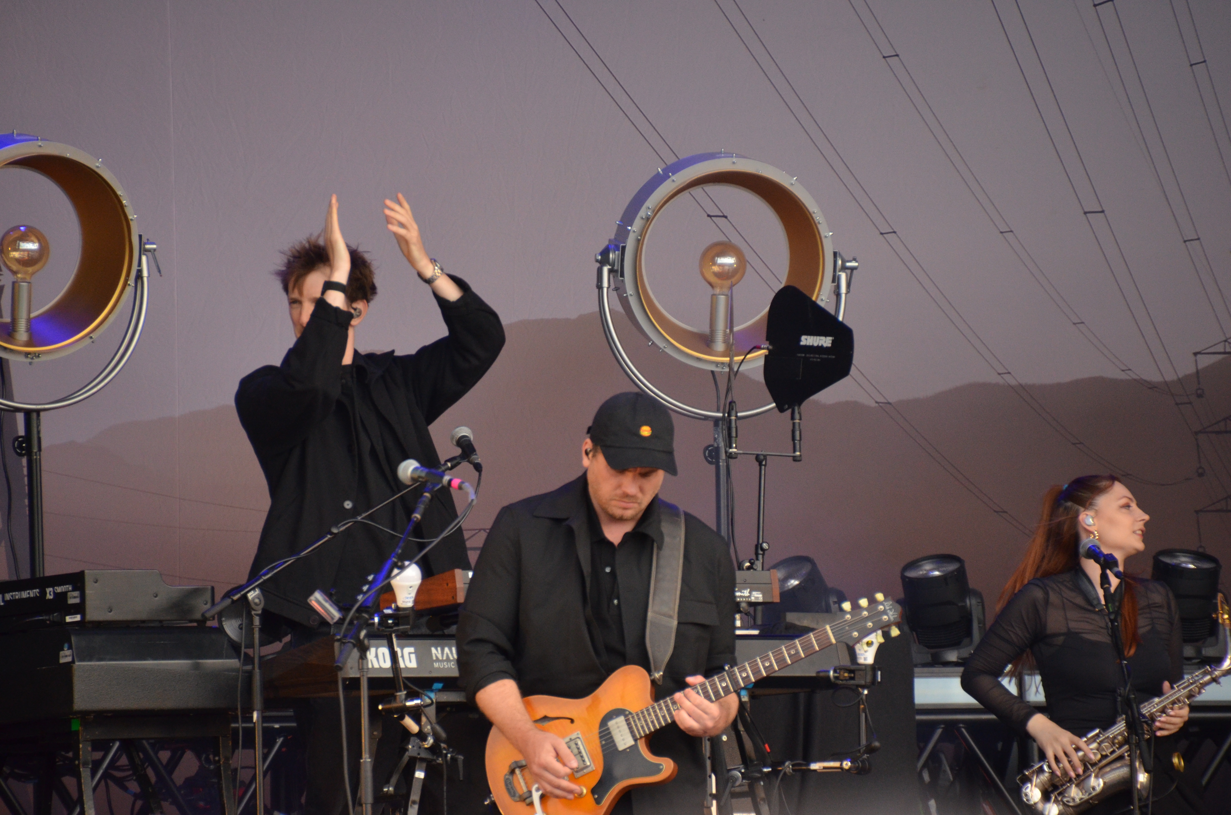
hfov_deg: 5.1
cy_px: 408
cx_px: 616
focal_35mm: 405
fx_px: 13820
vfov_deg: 3.4
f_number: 6.3
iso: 1000
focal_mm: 270
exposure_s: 1/640
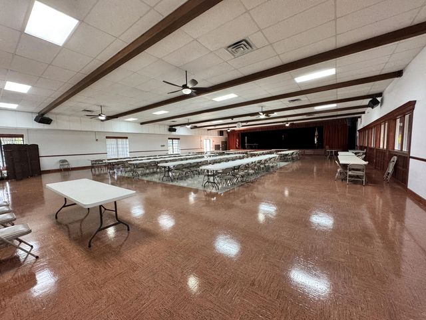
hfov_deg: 102.1
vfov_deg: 85.7
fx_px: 172
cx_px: 213
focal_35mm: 14
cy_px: 160
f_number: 2.2
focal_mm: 2.22
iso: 160
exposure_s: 1/60
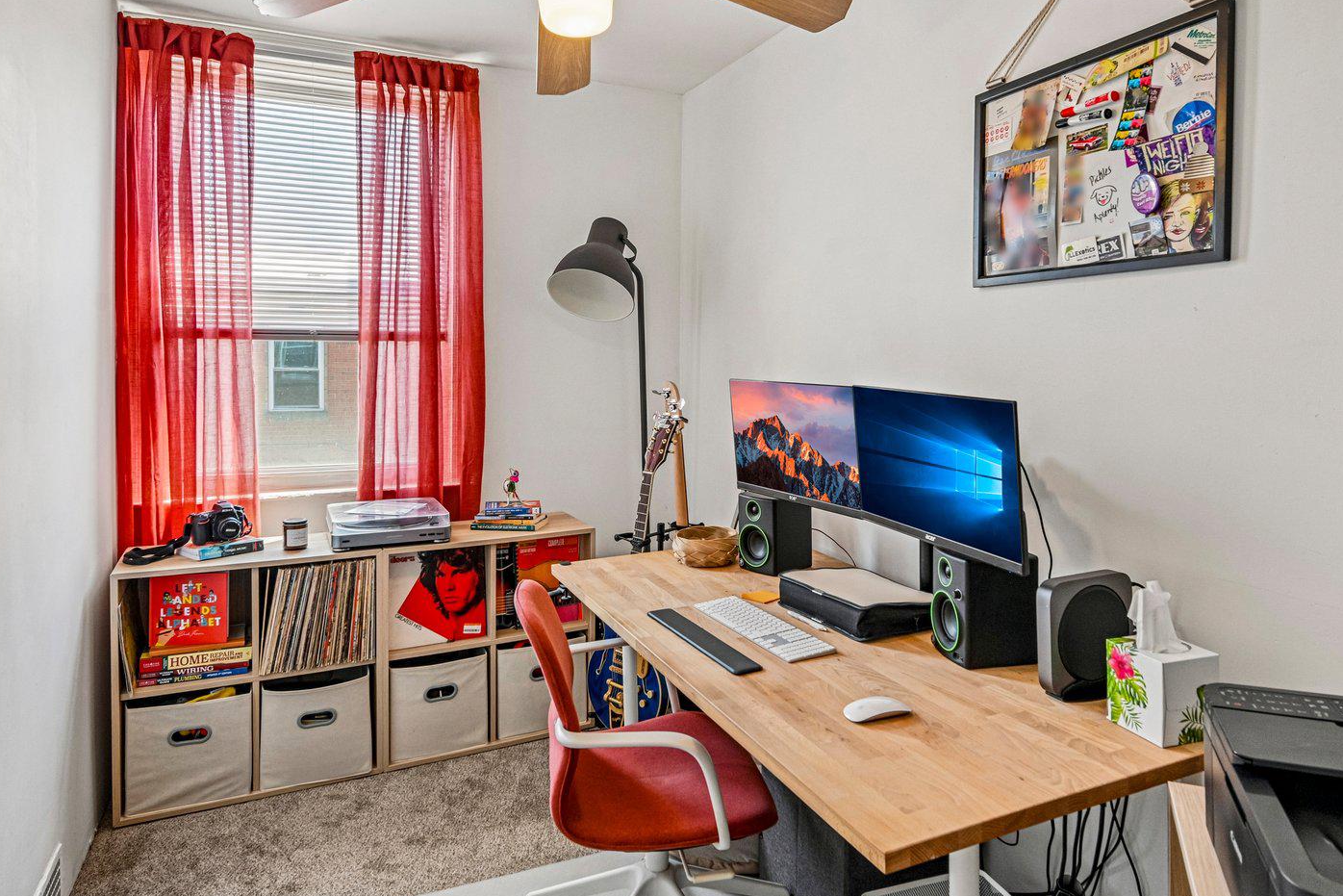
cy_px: 312
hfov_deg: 76.7
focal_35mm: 23
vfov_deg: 54.7
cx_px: 684
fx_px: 848
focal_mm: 15.5
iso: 800
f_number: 8
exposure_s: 1/160
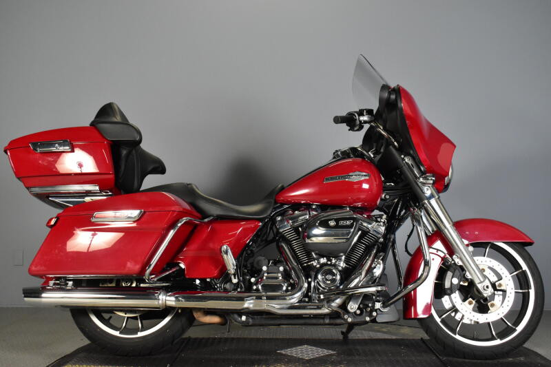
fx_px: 666
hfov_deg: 45.0
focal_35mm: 44
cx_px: 276
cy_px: 184
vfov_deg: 30.8
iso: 3200
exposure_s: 1/125
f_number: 7.1
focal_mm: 29
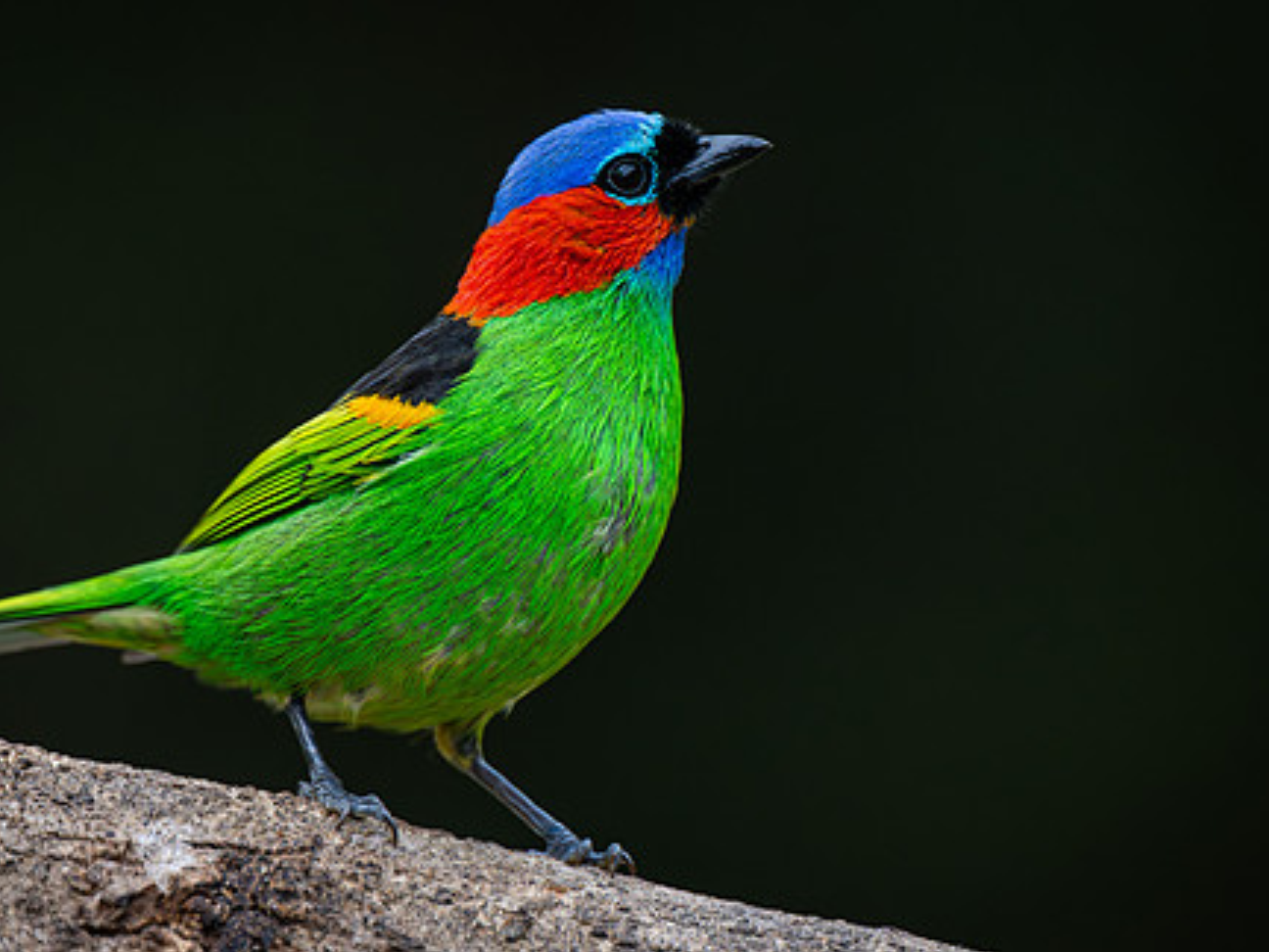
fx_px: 30464
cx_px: 615
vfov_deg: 1.8
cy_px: 476
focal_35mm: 831
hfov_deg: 2.4
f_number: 6.3
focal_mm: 560
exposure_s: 1/1000
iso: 3600
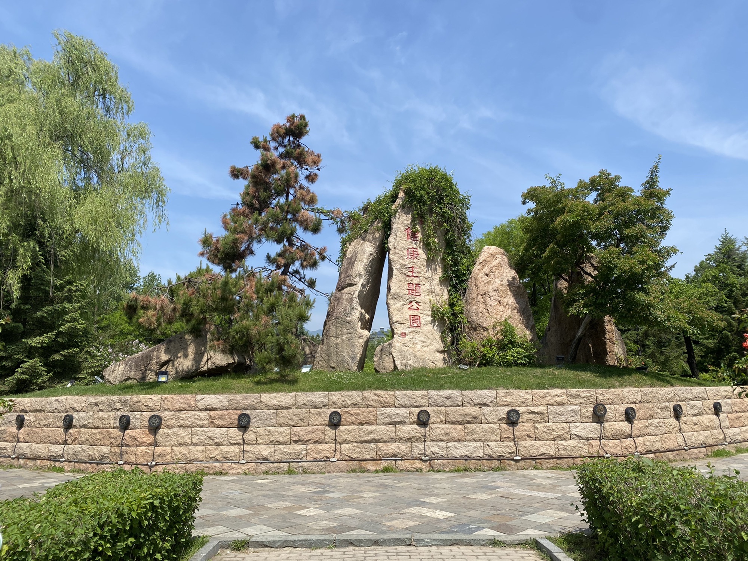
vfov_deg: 53.1
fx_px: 562
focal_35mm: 26
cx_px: 374
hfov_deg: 67.3
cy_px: 280
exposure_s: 1/2513
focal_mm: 4.25
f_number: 1.8
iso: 32
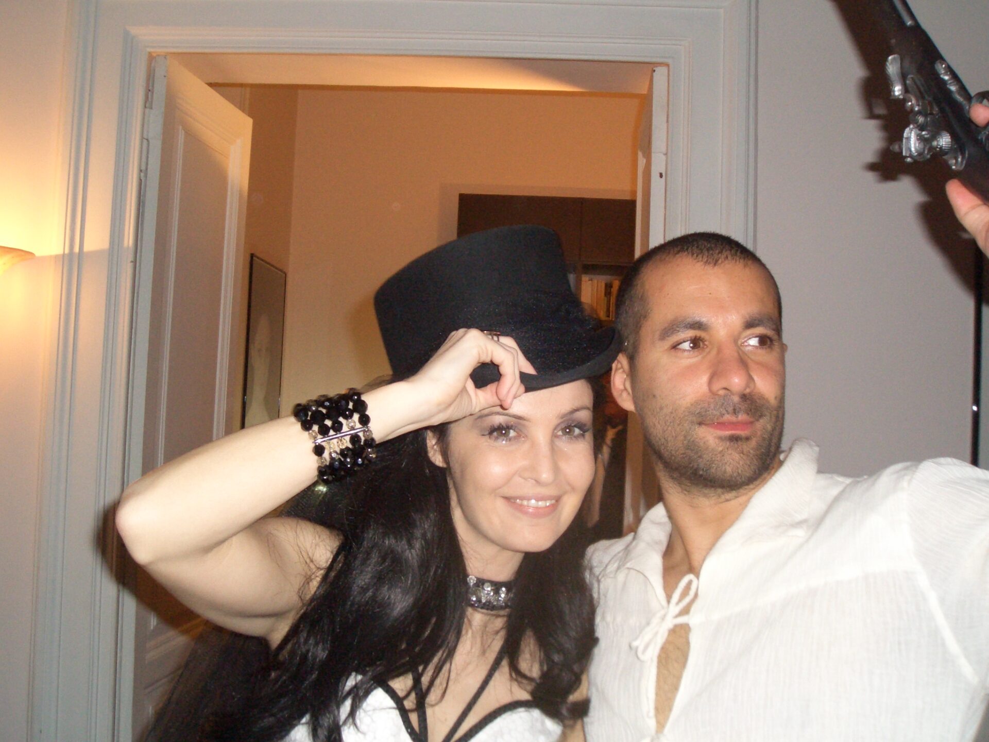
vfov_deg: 39.7
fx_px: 1029
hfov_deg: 51.4
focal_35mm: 36
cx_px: 494
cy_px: 371
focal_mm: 4.8
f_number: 4
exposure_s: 1/40
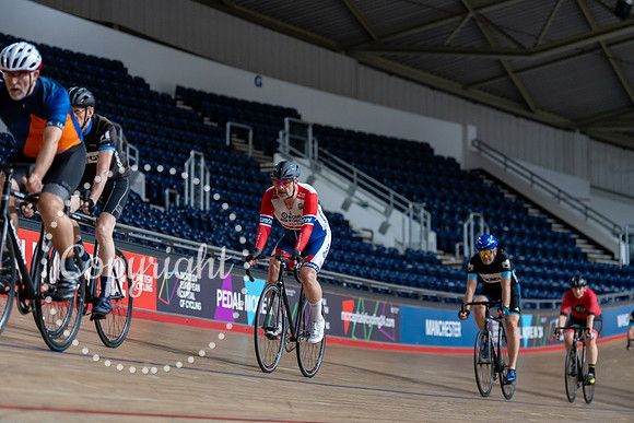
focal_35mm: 125
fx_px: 2202
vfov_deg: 11.0
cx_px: 317
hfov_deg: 16.4
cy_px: 212
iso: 3200
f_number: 2.8
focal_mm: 125
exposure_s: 1/800
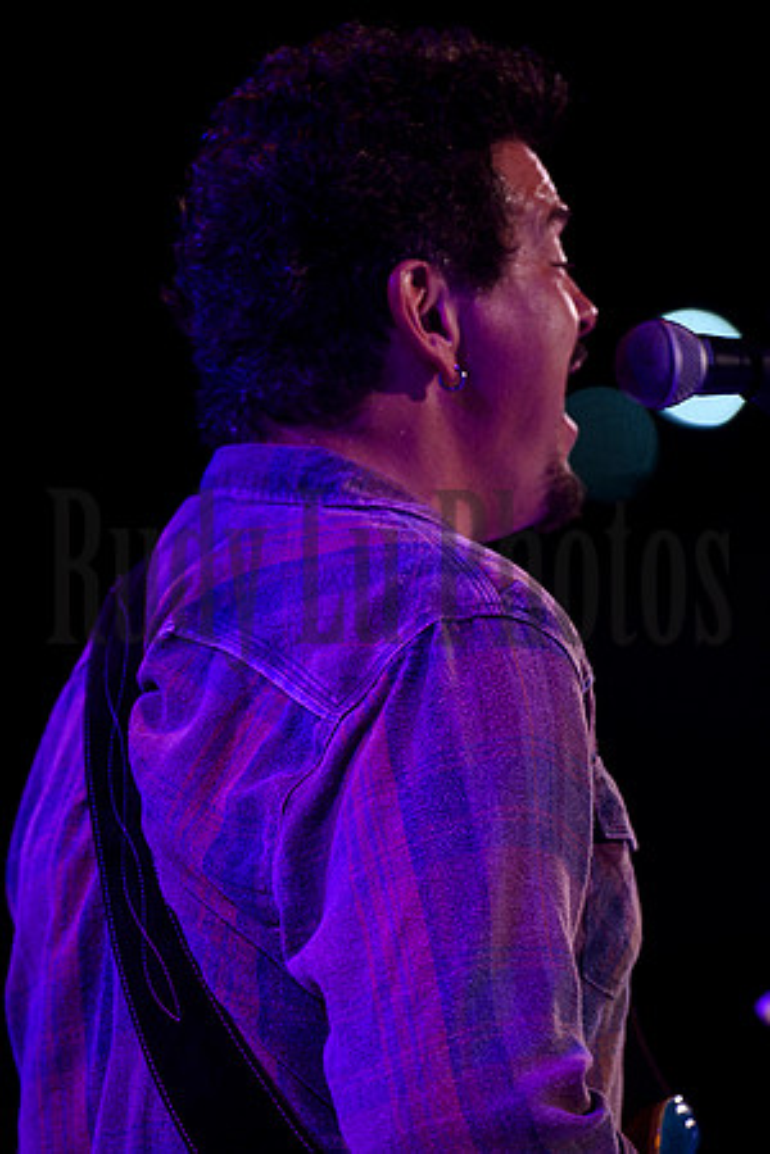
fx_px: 9624
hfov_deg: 4.6
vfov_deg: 6.9
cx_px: 385
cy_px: 577
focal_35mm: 300
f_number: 2.8
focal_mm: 200
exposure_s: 1/125
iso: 800
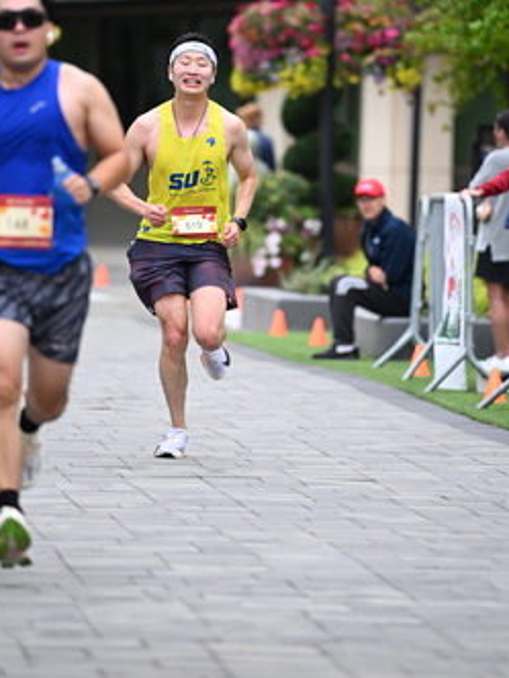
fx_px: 6254
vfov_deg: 6.2
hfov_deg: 4.7
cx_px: 234
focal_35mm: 319
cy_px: 221
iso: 1000
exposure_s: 1/1600
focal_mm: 200
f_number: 2.8
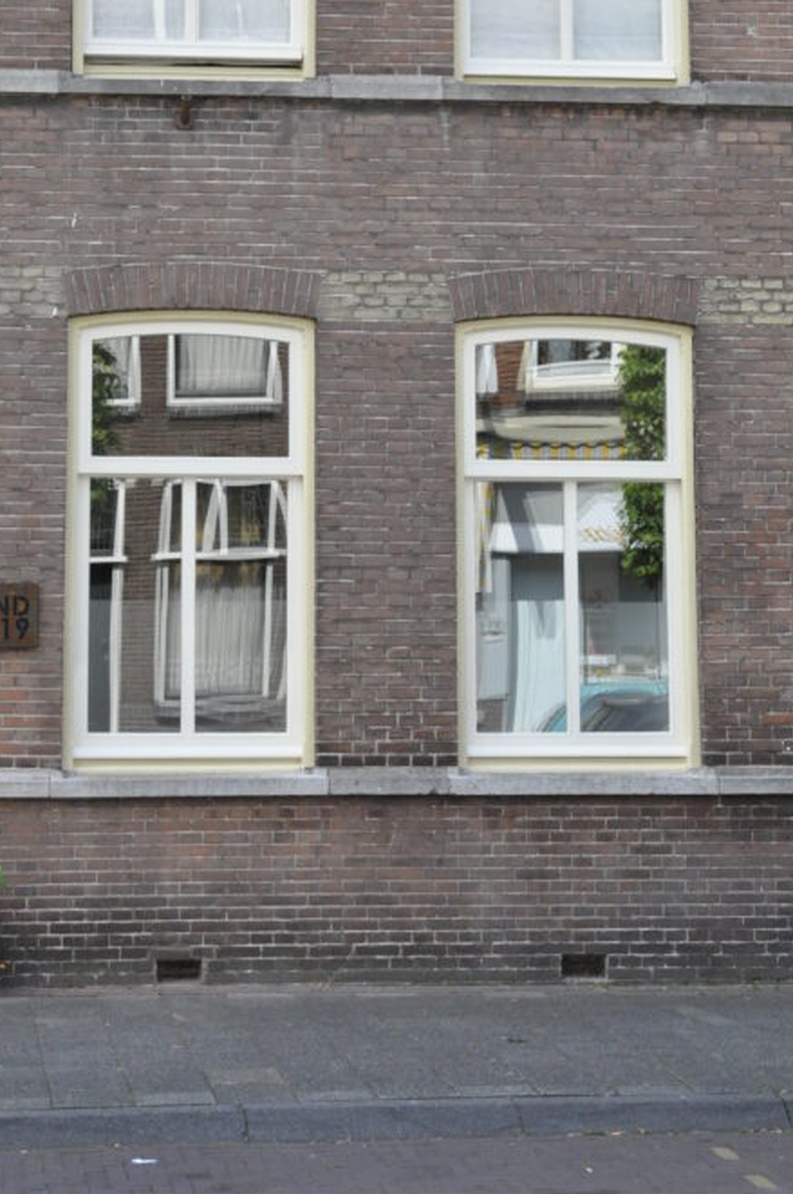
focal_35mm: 79
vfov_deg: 25.5
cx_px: 226
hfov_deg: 17.2
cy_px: 332
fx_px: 2617
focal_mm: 34
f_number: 13
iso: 2000
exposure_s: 1/500
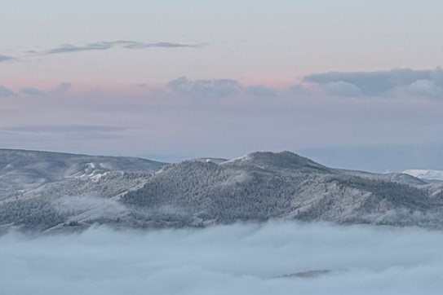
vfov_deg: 9.3
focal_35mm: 147
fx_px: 1809
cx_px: 110
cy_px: 91
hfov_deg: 13.9
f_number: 1.78
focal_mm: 6.76
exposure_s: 1/176
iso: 50
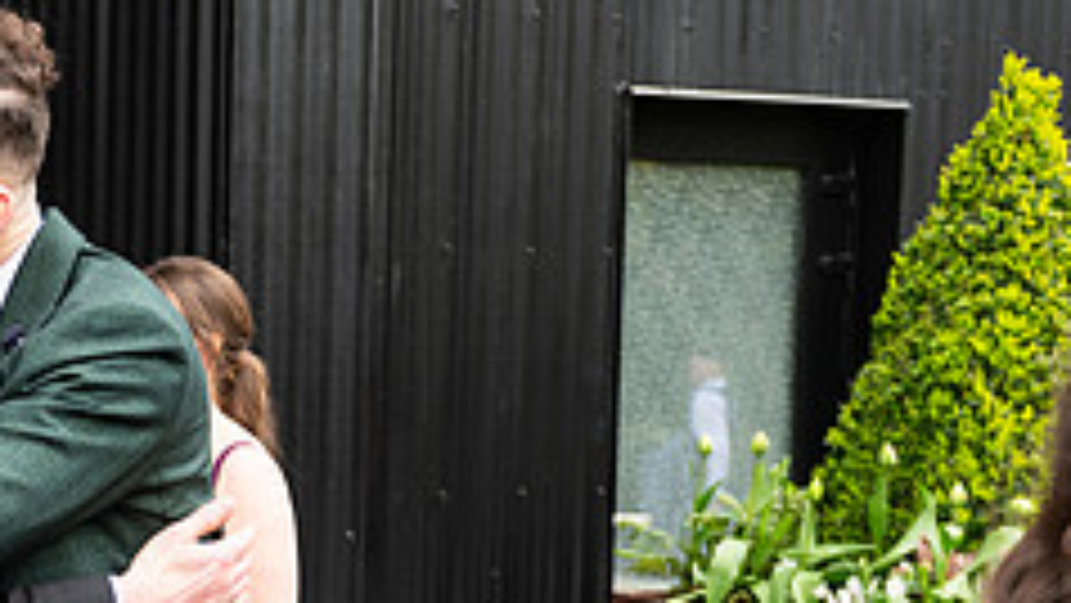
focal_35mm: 97
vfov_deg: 12.3
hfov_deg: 21.2
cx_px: -9
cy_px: 610
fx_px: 2755
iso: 125
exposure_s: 1/200
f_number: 3.5
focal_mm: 38
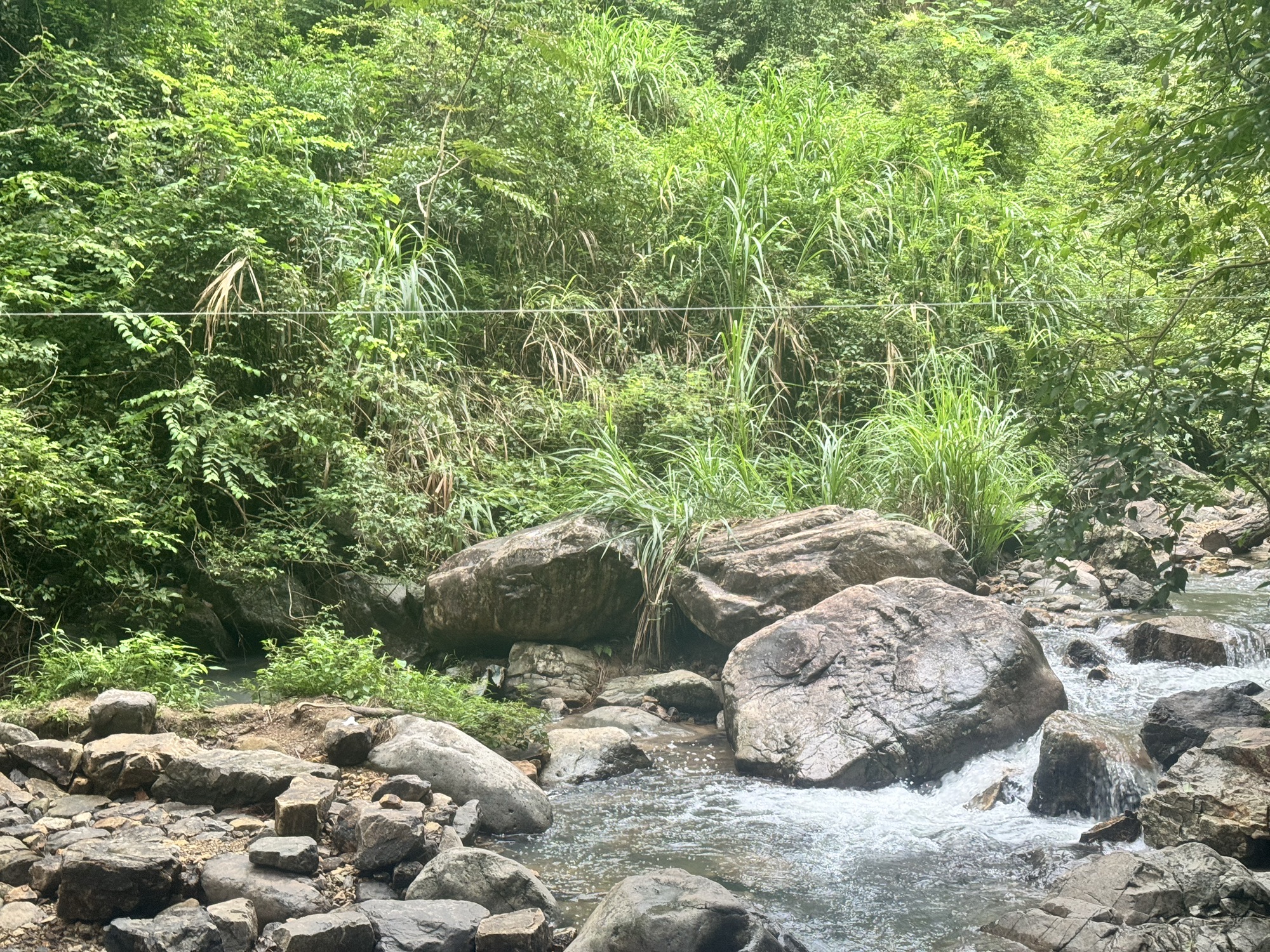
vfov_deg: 30.3
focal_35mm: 48
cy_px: 476
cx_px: 635
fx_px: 1761
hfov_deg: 39.7
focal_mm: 6.76
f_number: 1.78
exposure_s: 1/60
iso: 100
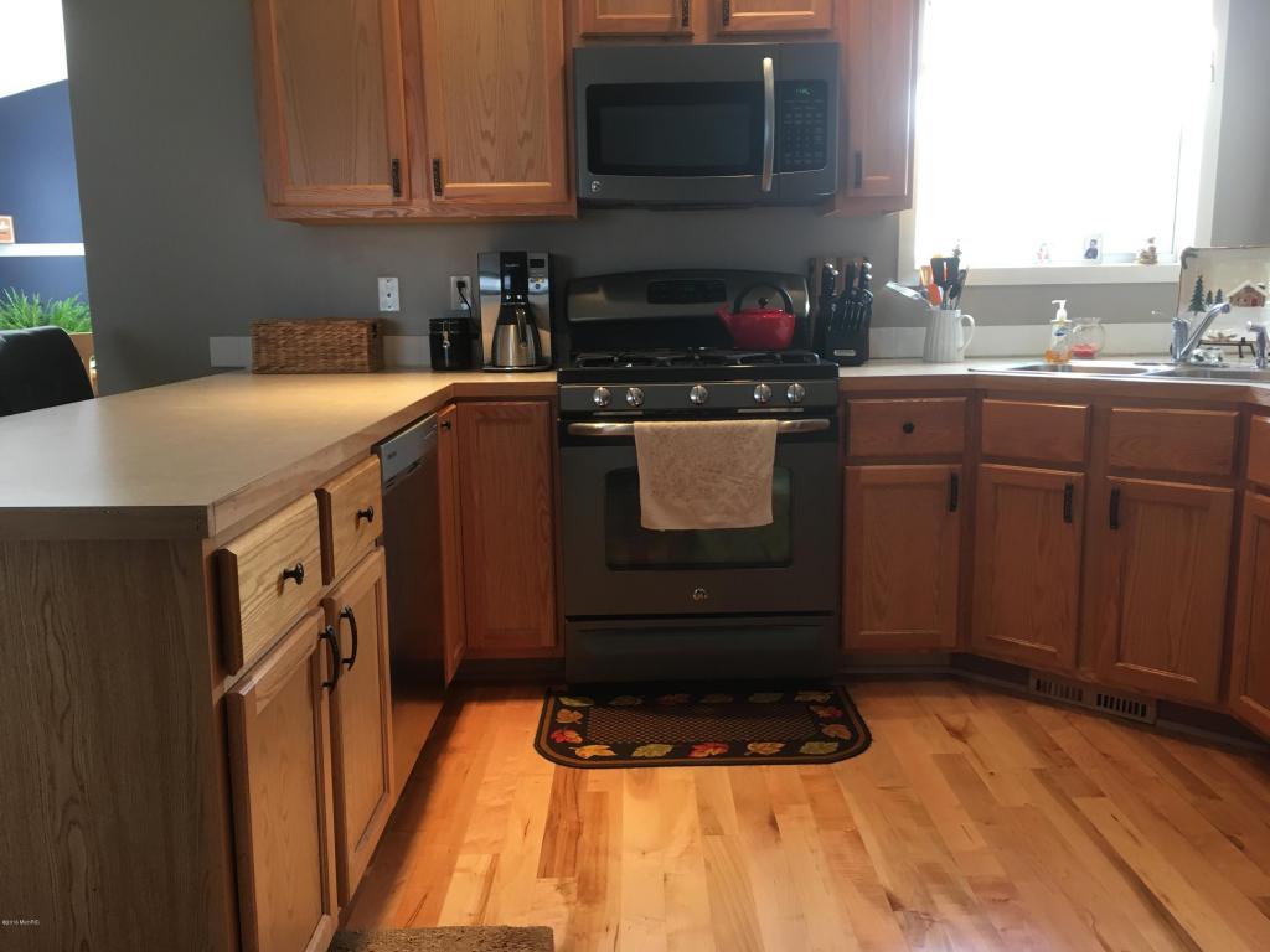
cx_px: 635
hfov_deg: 61.7
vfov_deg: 48.2
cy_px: 476
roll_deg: +0.6
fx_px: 1064
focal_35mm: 29
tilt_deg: -10.3
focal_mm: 4.15
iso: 80
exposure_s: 1/30
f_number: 2.2
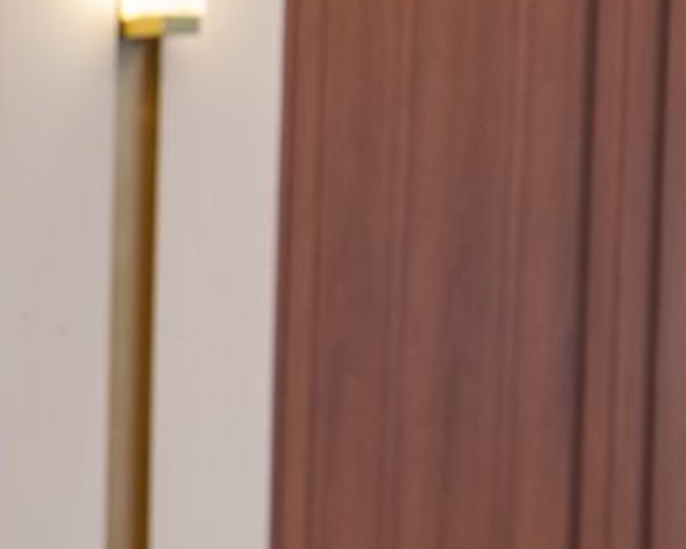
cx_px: -719
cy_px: 842
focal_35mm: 293
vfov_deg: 5.2
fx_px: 5949
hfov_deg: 6.4
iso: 1000
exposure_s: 1/250
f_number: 2.8
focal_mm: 67
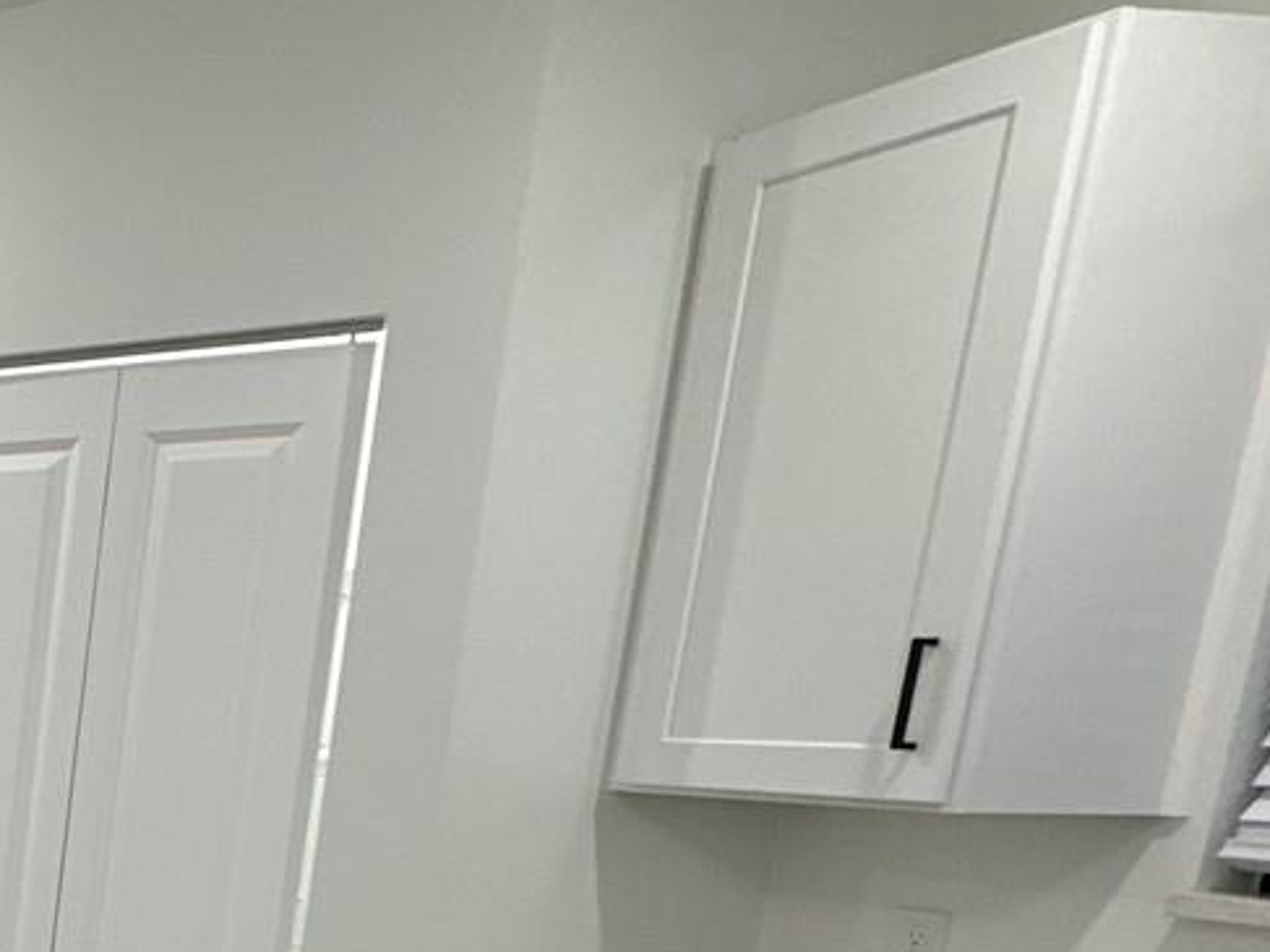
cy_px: 1007
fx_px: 1687
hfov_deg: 26.0
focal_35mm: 46
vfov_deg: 29.0
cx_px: -759
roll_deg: +0.4
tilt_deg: -7.3
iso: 80
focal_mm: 2.22
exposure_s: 1/60
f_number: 2.2
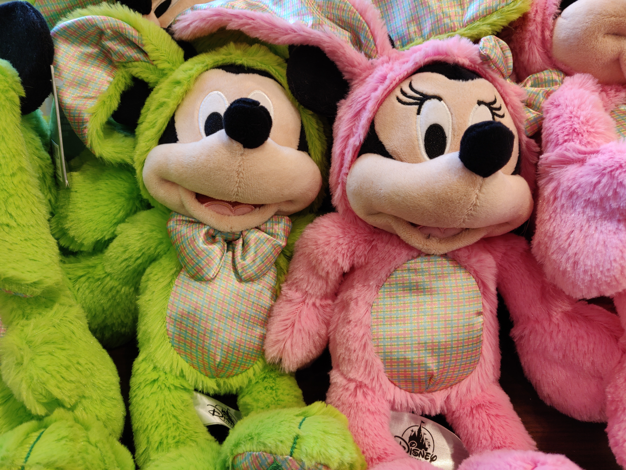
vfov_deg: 54.9
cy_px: 235
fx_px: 452
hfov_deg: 69.4
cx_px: 313
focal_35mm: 25
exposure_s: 1/50
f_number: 1.7
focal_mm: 4.25
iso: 250
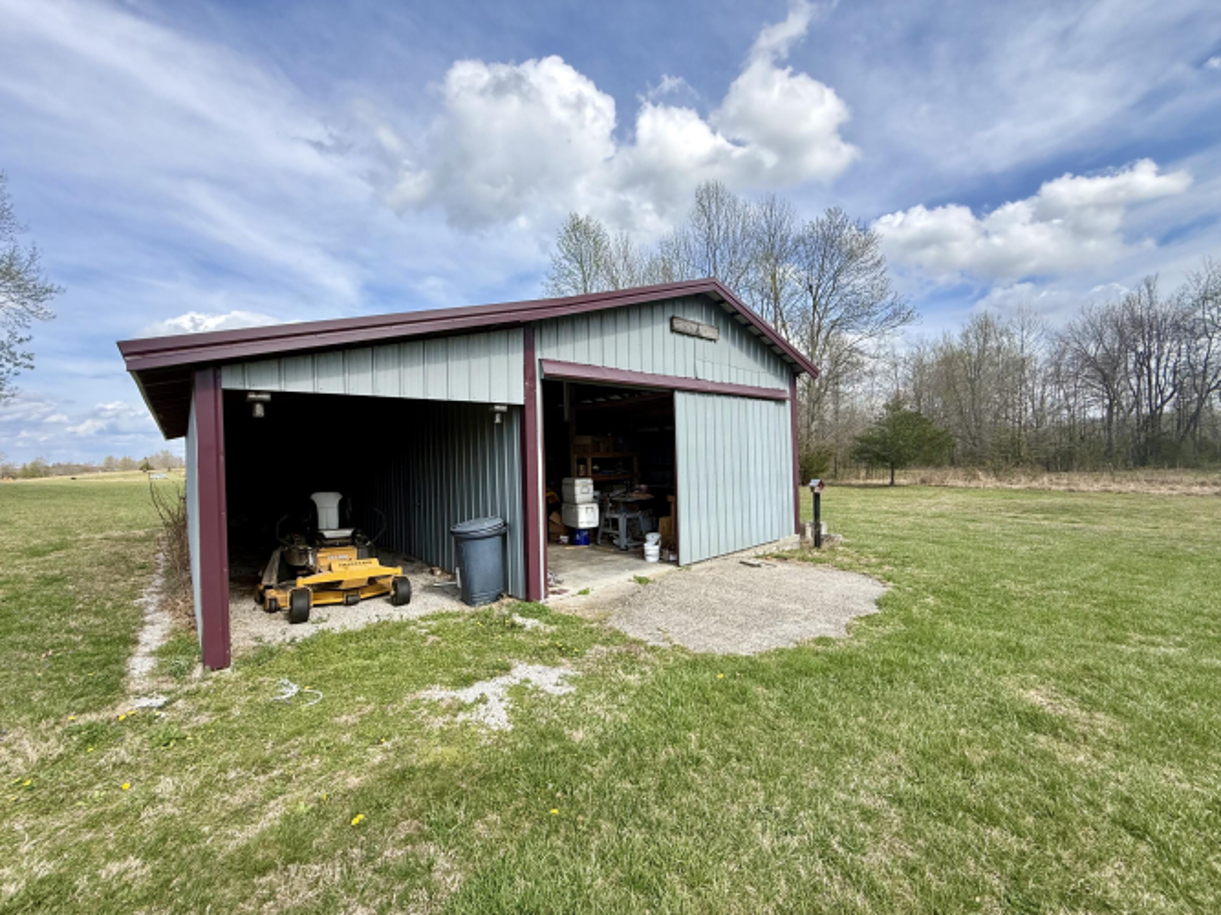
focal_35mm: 14
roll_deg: +2.4
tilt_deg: +0.4
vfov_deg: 85.7
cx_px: 610
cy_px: 458
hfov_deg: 102.1
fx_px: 494
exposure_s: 1/1017
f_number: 2.2
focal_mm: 2.22
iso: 50
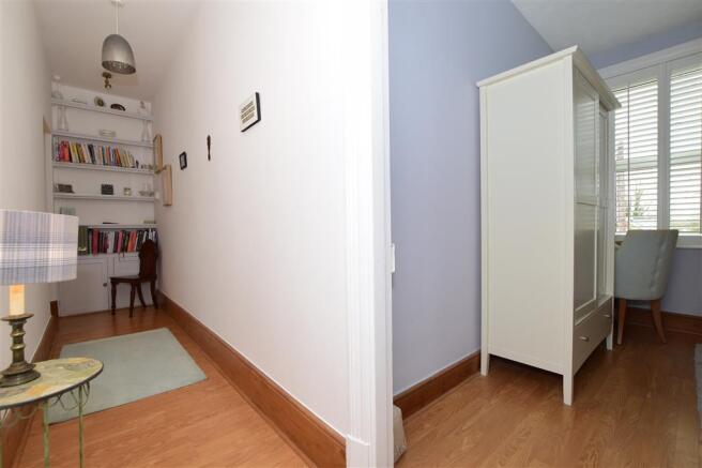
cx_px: 351
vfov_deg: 77.3
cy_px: 234
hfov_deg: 100.4
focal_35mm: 15
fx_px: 292
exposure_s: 1/20
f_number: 7.1
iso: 400
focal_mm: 10
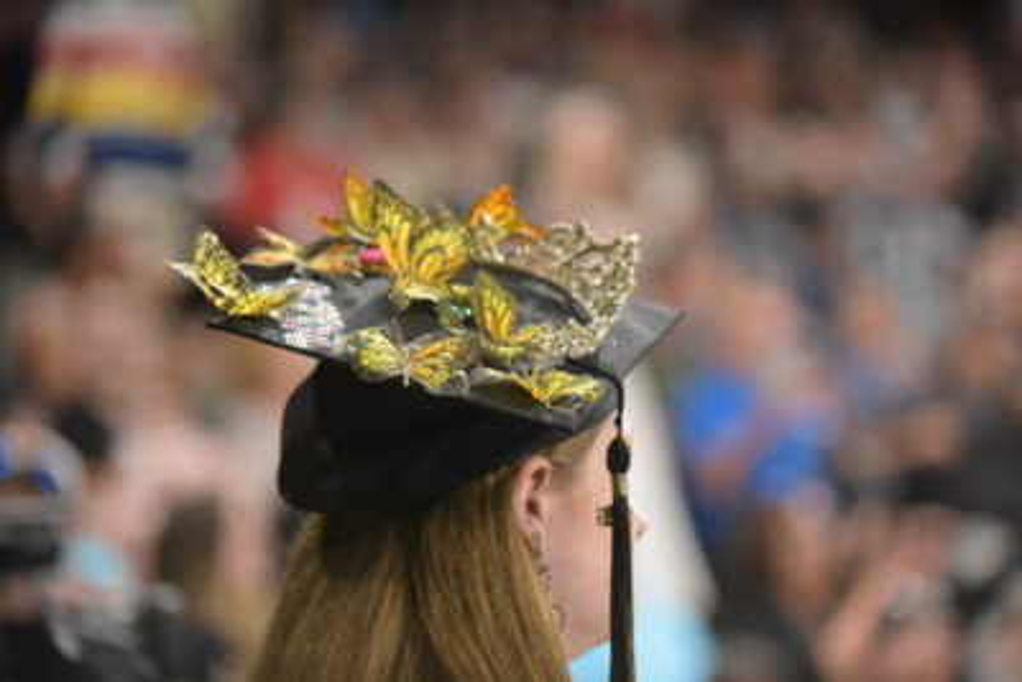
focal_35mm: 116
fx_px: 3294
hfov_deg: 17.6
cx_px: 511
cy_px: 341
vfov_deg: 11.8
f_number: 2.8
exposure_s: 1/640
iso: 4000
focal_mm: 116
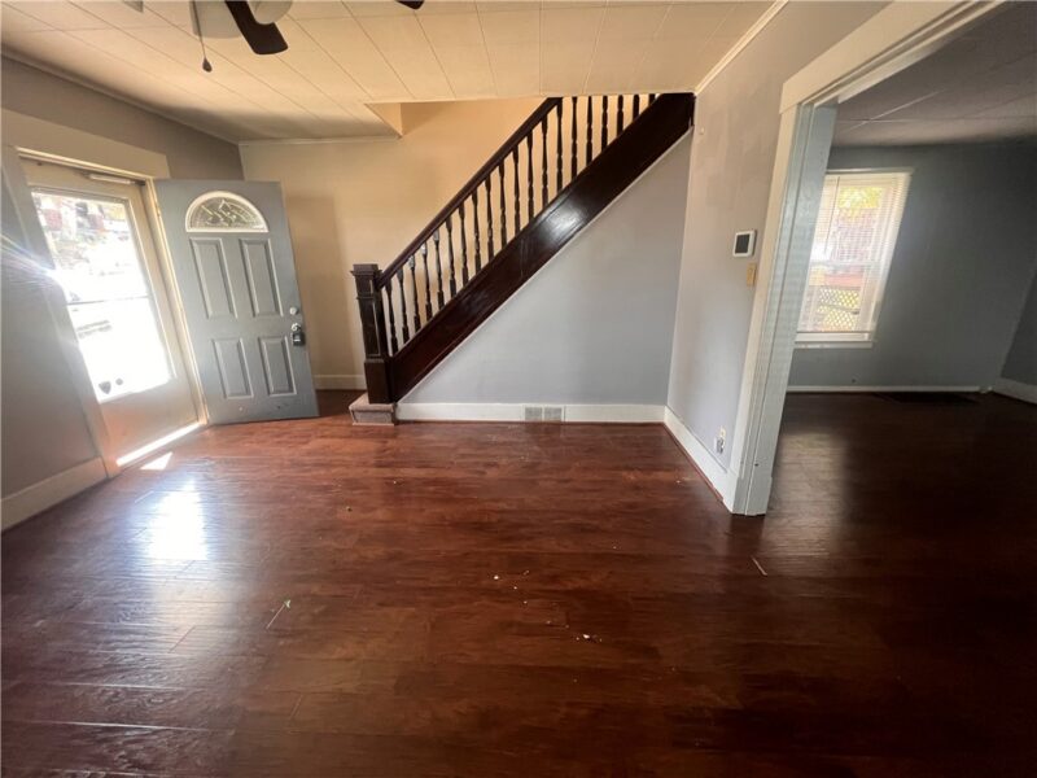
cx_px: 518
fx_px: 389
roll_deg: +1.6
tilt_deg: -16.4
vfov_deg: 89.9
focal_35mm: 13
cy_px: 389
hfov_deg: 106.2
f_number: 1.8
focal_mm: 1.57
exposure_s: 1/60
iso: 320
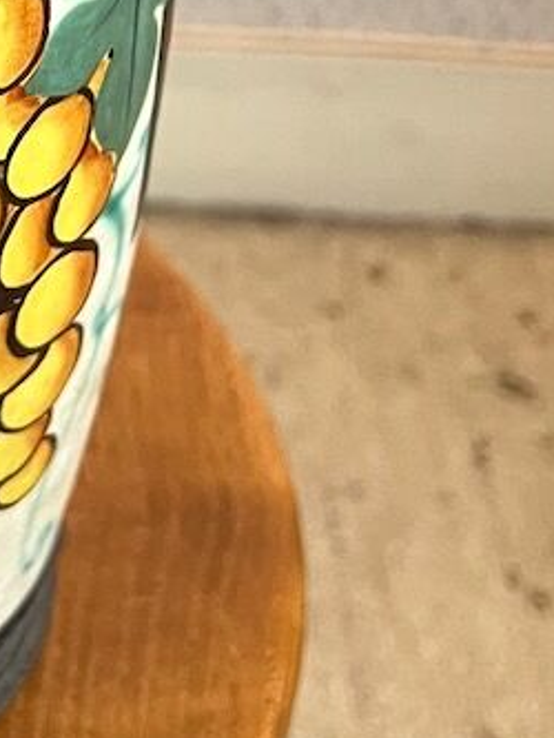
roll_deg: +0.5
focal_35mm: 100
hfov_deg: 14.0
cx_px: -242
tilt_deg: -32.8
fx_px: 2133
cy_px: -153
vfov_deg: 18.6
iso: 400
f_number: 1.5
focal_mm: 5.7
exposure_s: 1/50
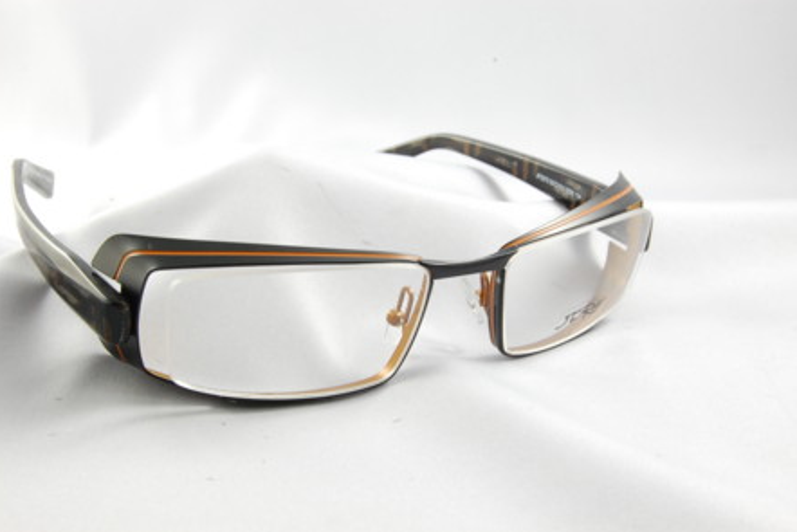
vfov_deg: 23.4
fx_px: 1284
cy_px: 266
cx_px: 395
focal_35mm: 58
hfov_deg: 34.5
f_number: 18
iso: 800
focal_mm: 38
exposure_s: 1/6
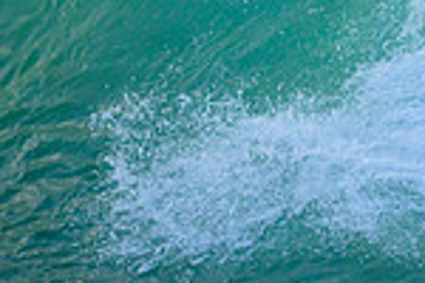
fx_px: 36571
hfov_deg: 0.7
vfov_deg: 0.4
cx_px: 717
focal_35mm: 3098
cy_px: -30
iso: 1800
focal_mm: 800
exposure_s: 1/2000
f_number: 6.3
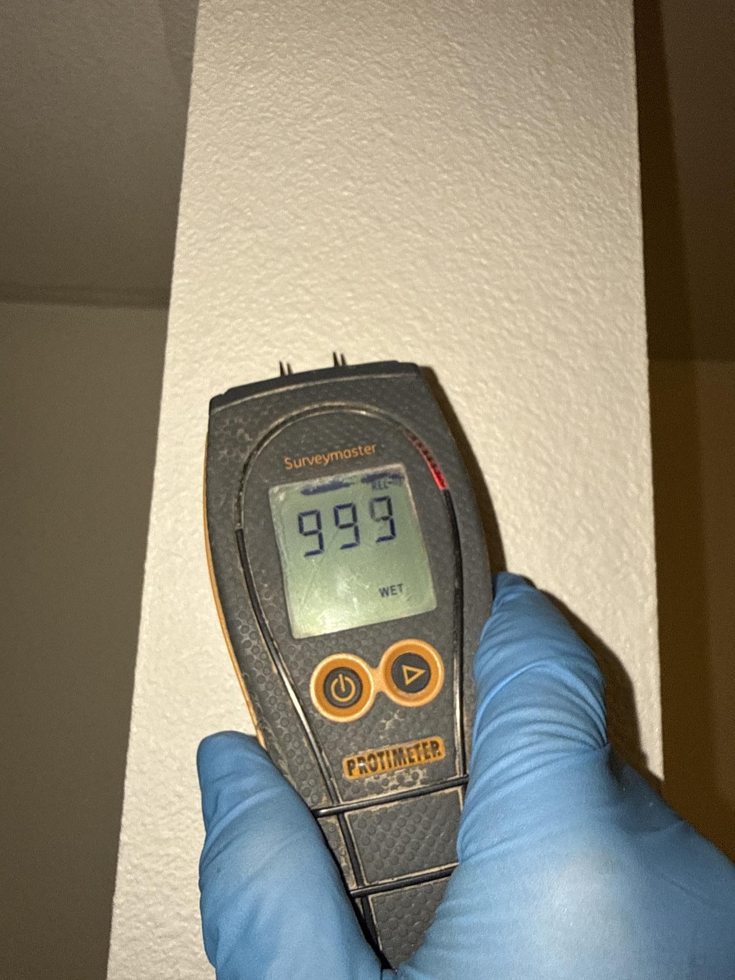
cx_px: 368
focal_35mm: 25
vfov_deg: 69.4
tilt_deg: +12.2
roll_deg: -1.4
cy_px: 490
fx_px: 708
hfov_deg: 54.9
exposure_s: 1/99
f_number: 2.2
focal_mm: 2.22
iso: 125
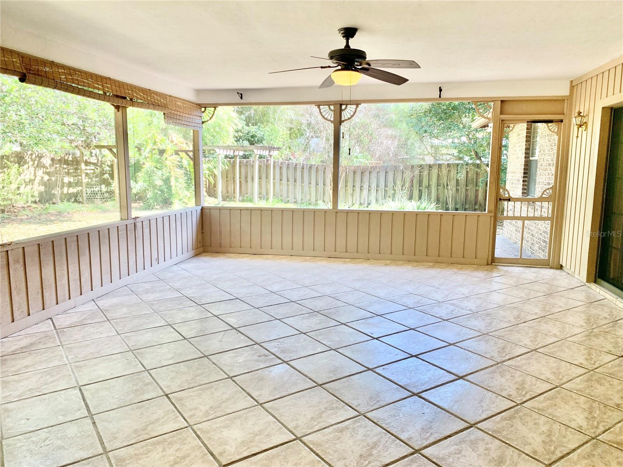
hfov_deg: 67.3
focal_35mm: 26
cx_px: 312
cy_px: 234
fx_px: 468
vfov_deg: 53.1
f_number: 1.8
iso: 50
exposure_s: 1/121
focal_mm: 4.25
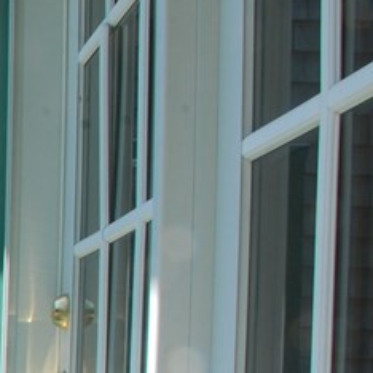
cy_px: 440
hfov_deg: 12.9
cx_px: -369
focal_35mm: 118
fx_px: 1439
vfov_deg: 14.3
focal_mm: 20
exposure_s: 1/20
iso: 200
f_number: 18
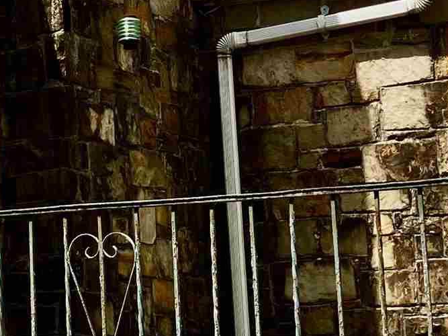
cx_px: -177
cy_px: 28
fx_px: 1669
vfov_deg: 11.4
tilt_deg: +12.3
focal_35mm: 129
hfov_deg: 14.5
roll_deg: +1.4
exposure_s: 1/1130
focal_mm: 3.99
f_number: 1.8
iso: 32
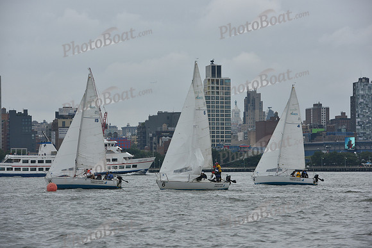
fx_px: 1602
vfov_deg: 8.9
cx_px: 186
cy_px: 124
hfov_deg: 13.2
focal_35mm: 155
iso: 400
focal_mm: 155
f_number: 8
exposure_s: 1/800
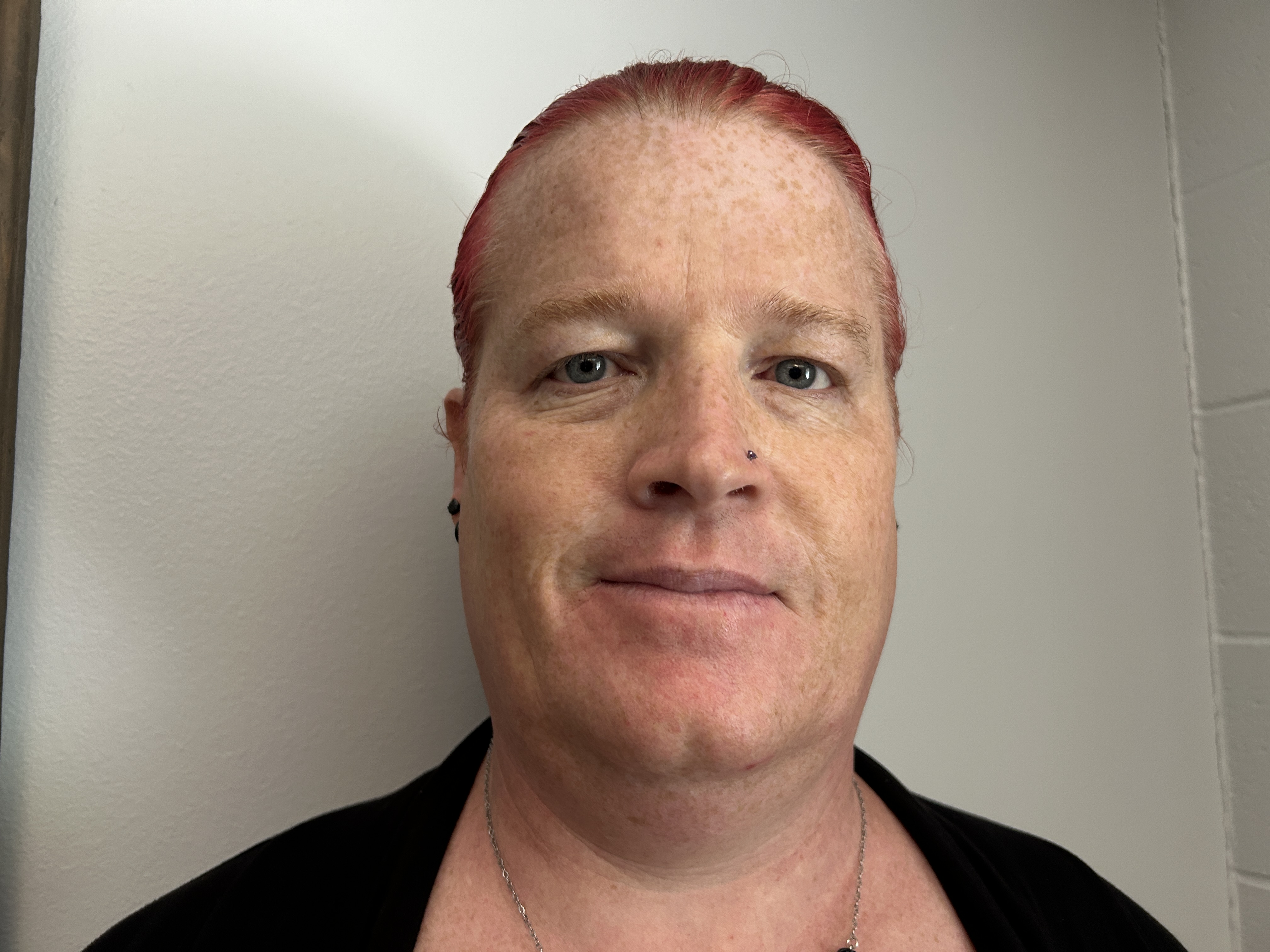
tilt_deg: +7.0
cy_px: 476
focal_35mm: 26
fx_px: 954
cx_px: 635
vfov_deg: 53.1
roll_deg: +2.1
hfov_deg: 67.3
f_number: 1.5
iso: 250
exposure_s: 1/60
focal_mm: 5.7
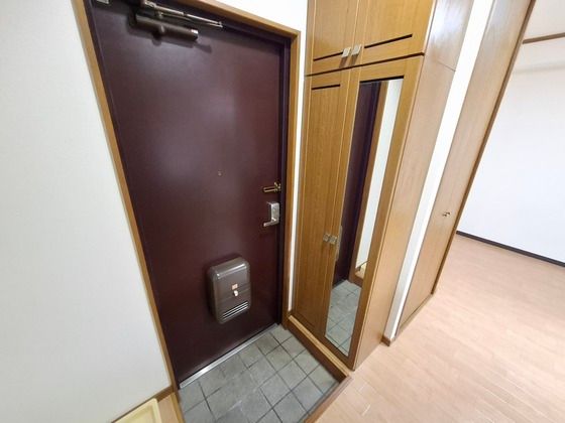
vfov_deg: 89.9
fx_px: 212
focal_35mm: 13
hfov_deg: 106.2
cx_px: 282
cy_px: 212
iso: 400
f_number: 2.2
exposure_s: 1/25
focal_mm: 1.74
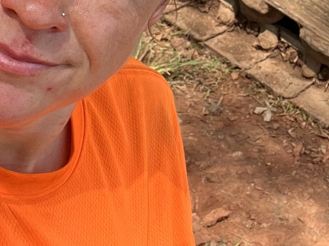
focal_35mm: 94
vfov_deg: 14.7
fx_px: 893
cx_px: 266
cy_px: -113
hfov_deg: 20.6
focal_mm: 2.71
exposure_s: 1/320
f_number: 2.2
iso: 32
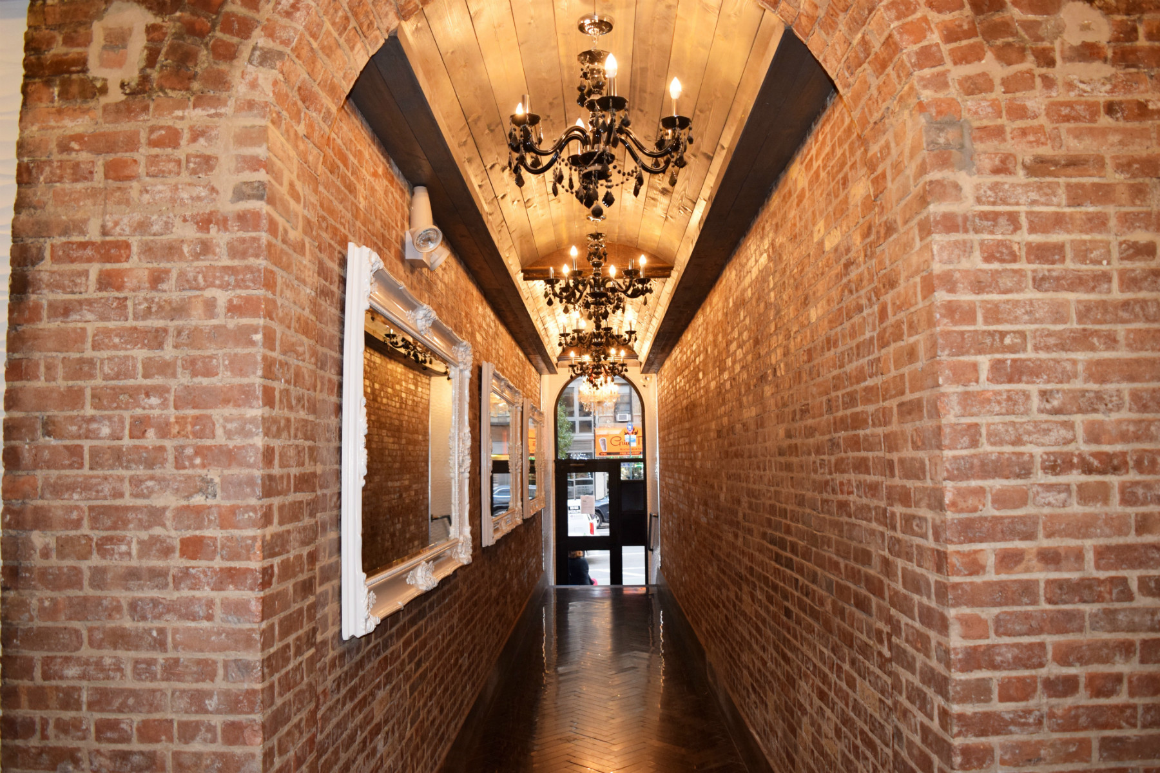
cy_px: 386
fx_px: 870
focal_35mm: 27
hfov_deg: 67.4
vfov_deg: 47.9
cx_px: 580
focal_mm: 18
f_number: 4.5
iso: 800
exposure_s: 1/80
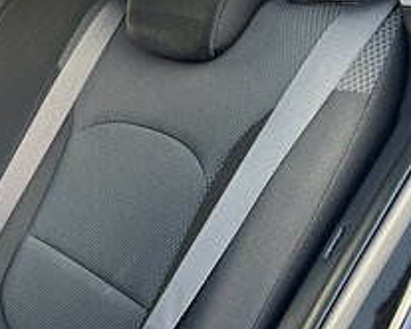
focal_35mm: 67
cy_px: 230
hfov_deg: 25.3
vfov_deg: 22.7
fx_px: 816
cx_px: -85
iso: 125
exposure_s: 1/121
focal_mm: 5.7
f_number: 1.5
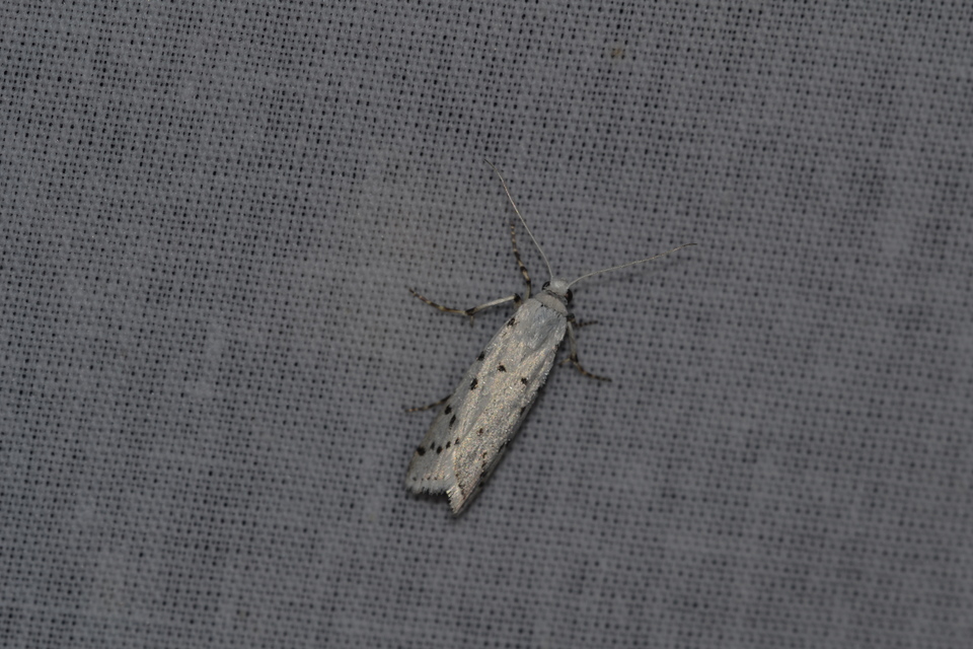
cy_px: 324
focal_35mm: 278
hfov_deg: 7.4
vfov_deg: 5.0
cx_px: 486
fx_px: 7500
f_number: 8
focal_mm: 185
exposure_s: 1/125
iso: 100
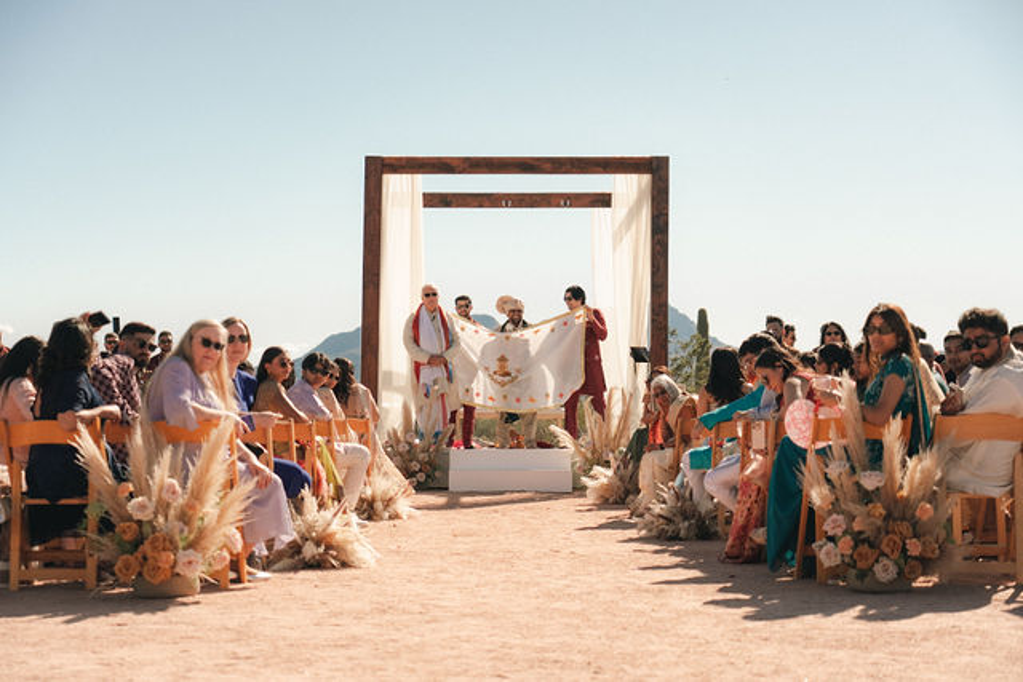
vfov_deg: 20.9
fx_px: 1854
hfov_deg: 30.8
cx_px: 512
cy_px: 341
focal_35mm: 65
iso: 160
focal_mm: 64
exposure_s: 1/3200
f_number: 4
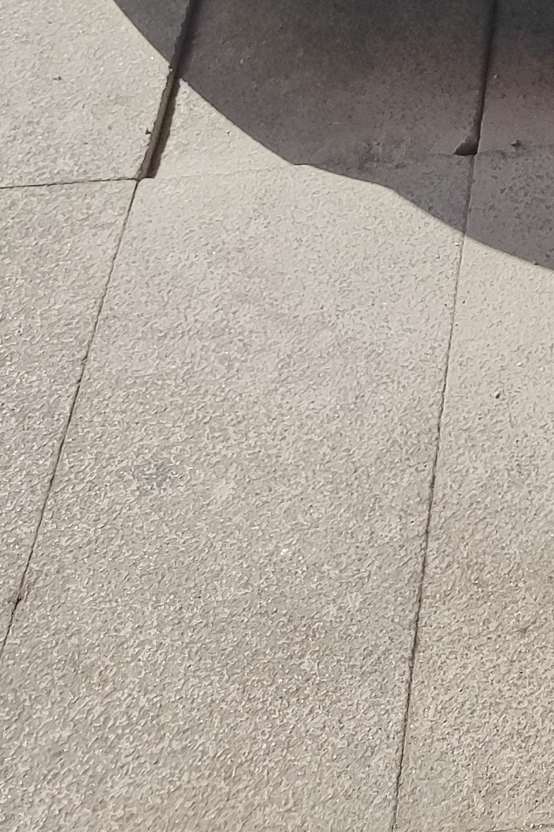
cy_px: -442
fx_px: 1962
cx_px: 970
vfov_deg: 20.3
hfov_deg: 14.3
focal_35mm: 85
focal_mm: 4.71
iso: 50
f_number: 1.79
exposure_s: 1/2126
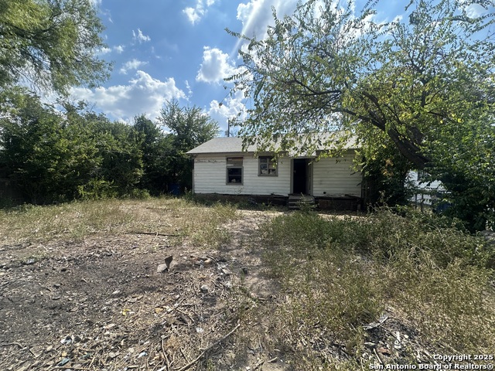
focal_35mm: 14
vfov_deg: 85.7
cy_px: 186
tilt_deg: +0.7
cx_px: 248
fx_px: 200
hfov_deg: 102.1
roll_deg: -1.5
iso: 40
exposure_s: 1/1247
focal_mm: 2.22
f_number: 2.2
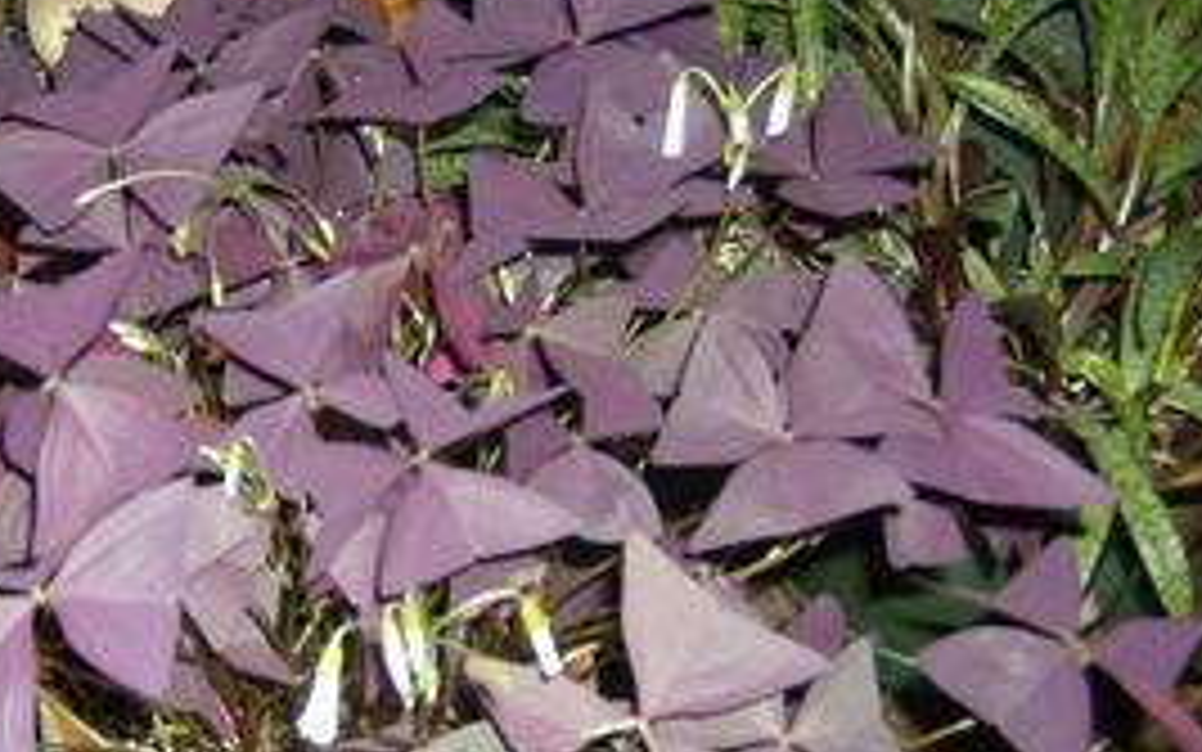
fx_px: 2064
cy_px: 527
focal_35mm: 63
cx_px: 342
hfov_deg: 32.0
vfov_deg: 20.5
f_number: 2.8
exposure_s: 1/60
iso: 200
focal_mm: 6
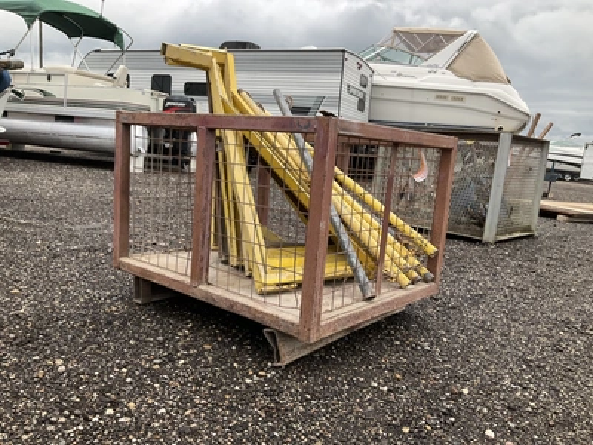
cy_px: 222
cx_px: 296
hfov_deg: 61.7
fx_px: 497
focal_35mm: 29
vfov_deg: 48.2
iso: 25
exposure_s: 1/397
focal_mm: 3
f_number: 1.8
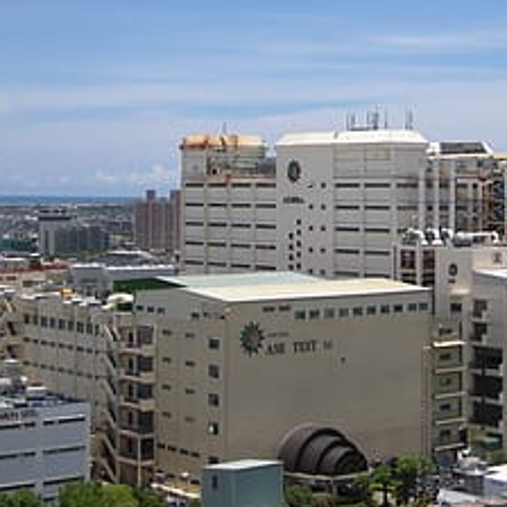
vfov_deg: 20.6
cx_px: 285
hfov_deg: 20.9
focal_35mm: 83
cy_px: 88
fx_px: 1375
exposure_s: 1/387
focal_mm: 5.7
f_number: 5.7
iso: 64
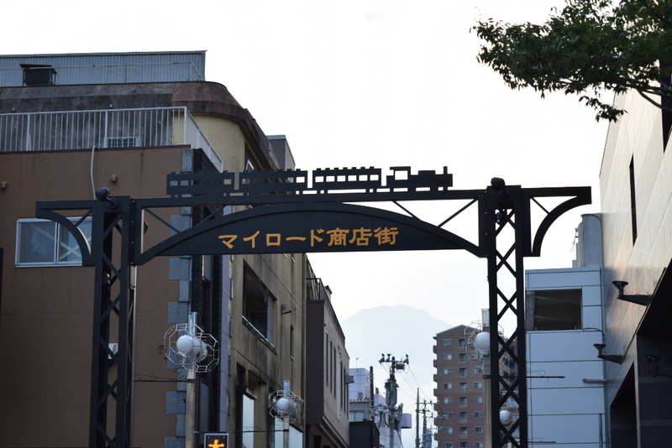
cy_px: 224
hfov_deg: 24.6
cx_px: 336
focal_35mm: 82
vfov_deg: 16.6
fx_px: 1540
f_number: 5.6
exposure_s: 1/40
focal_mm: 55
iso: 100
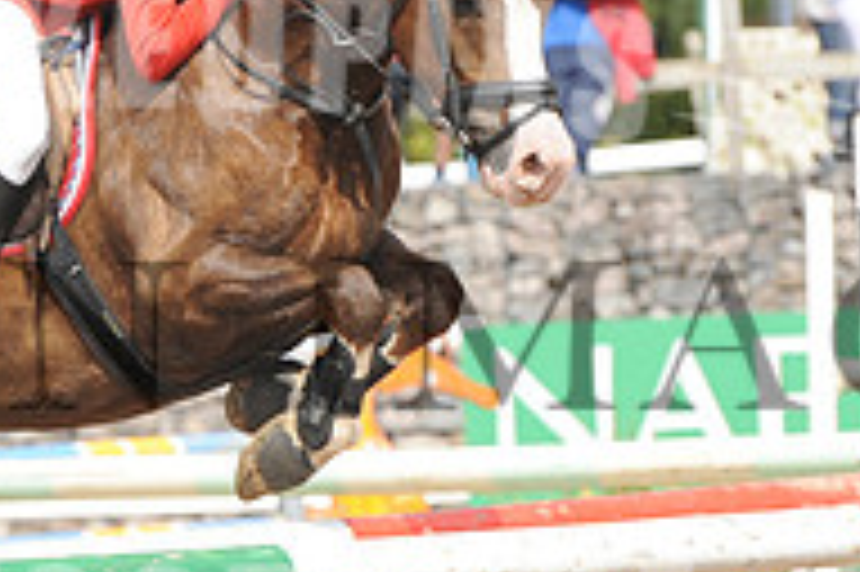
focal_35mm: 591
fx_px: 14106
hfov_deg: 3.5
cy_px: 284
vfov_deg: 2.3
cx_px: 162
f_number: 5.6
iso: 320
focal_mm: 195
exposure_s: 1/1250
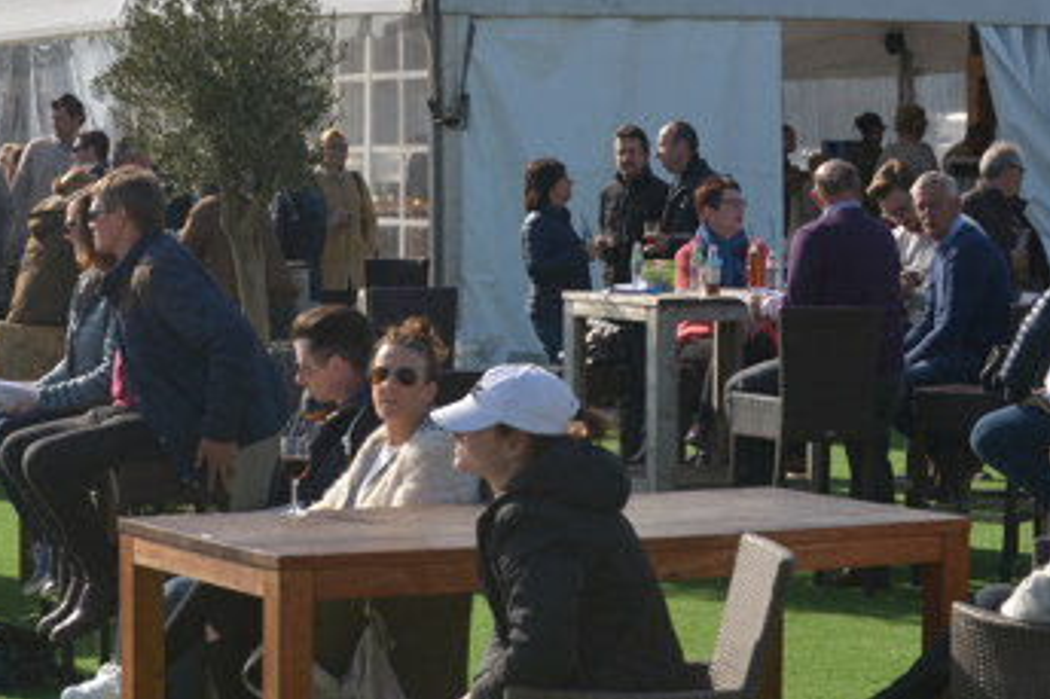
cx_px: 189
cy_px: 185
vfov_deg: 11.2
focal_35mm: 122
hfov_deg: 16.7
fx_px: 3556
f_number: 10
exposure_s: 1/500
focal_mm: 70
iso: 250
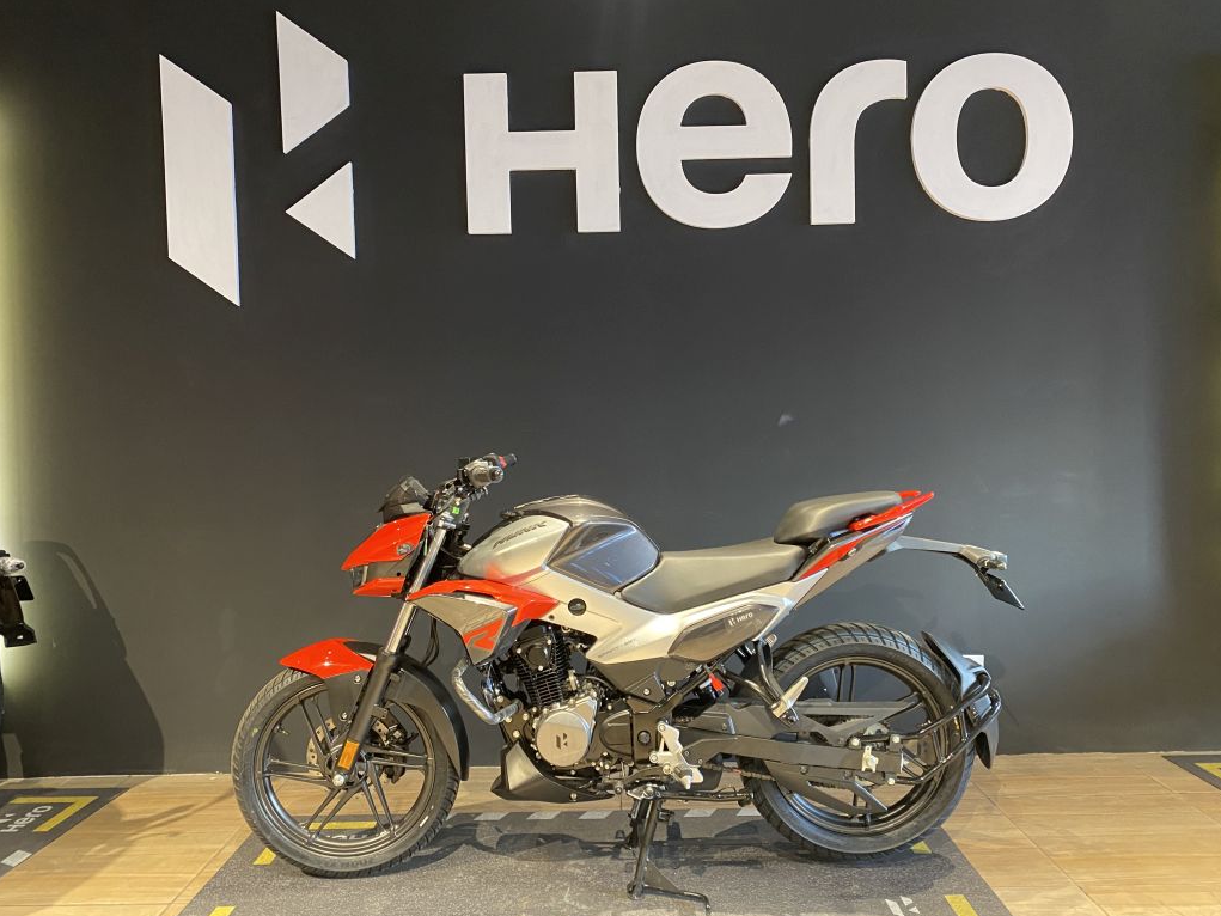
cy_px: 472
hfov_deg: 65.3
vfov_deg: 51.4
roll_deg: +1.5
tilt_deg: -2.3
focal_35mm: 27
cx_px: 610
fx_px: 952
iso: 400
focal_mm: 4.25
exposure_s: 1/33
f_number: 1.8
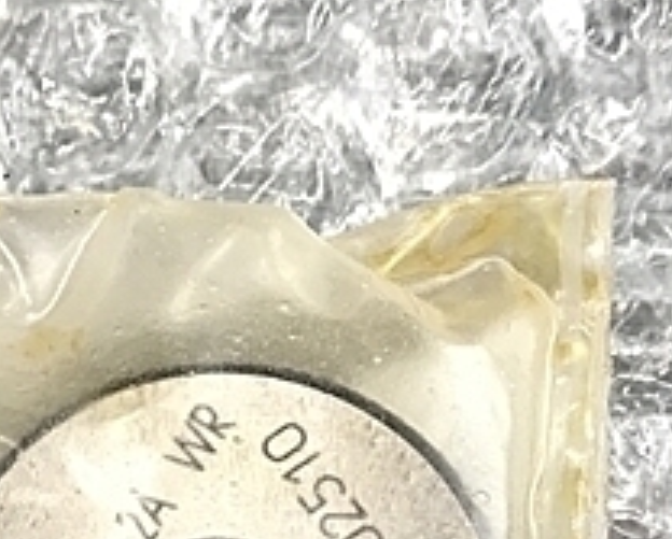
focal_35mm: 84
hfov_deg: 22.5
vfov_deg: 17.6
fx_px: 1673
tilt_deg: -80.5
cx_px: 178
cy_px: 610
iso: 40
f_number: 1.8
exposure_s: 1/33
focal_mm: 3.99
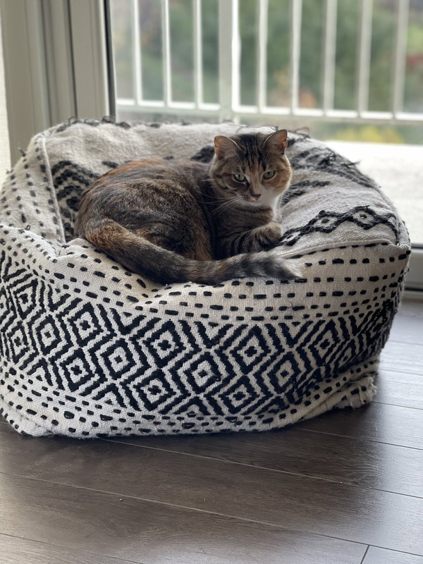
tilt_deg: -19.0
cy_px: 282
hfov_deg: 22.9
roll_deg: +2.1
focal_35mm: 64
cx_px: 212
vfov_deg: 30.3
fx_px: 1043
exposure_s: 1/121
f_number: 2.2
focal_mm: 7.5
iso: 200
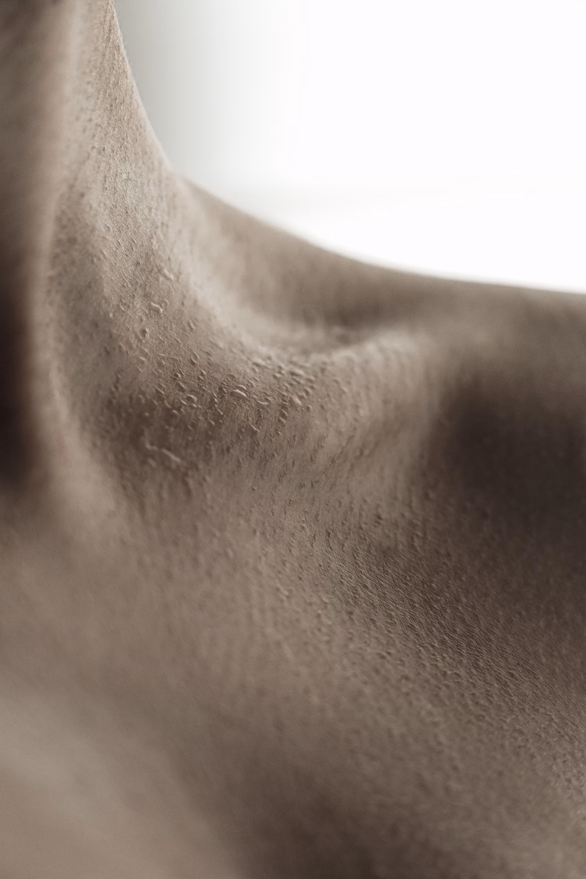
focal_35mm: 83
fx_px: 2026
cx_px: 293
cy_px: 440
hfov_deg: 16.5
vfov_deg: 24.5
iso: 400
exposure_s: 1/125
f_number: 2.8
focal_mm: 55
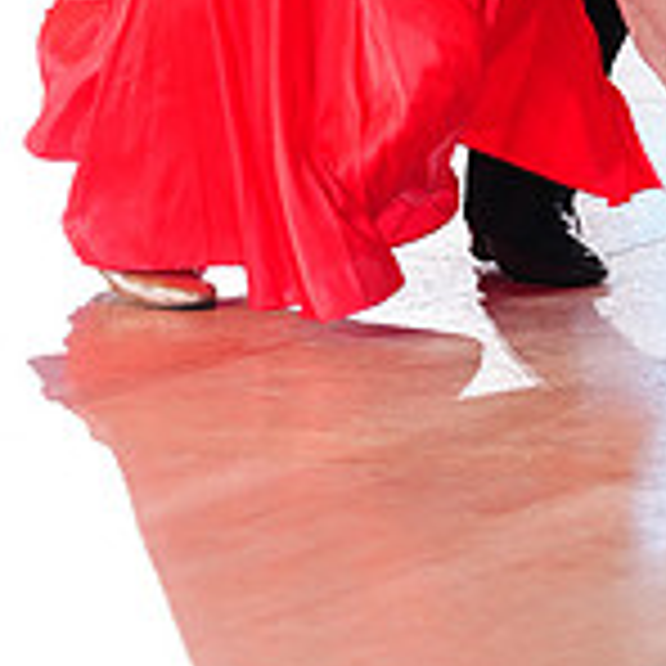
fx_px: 9251
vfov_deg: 4.1
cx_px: 394
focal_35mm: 425
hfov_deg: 4.1
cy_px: -558
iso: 2000
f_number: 2.8
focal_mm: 128
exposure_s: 1/640
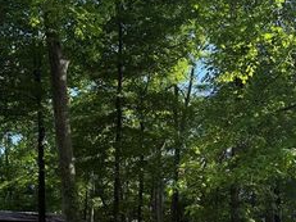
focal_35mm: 52
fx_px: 444
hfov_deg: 36.8
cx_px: 136
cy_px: 203
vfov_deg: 27.0
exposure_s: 1/822
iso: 80
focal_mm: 6.76
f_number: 1.78
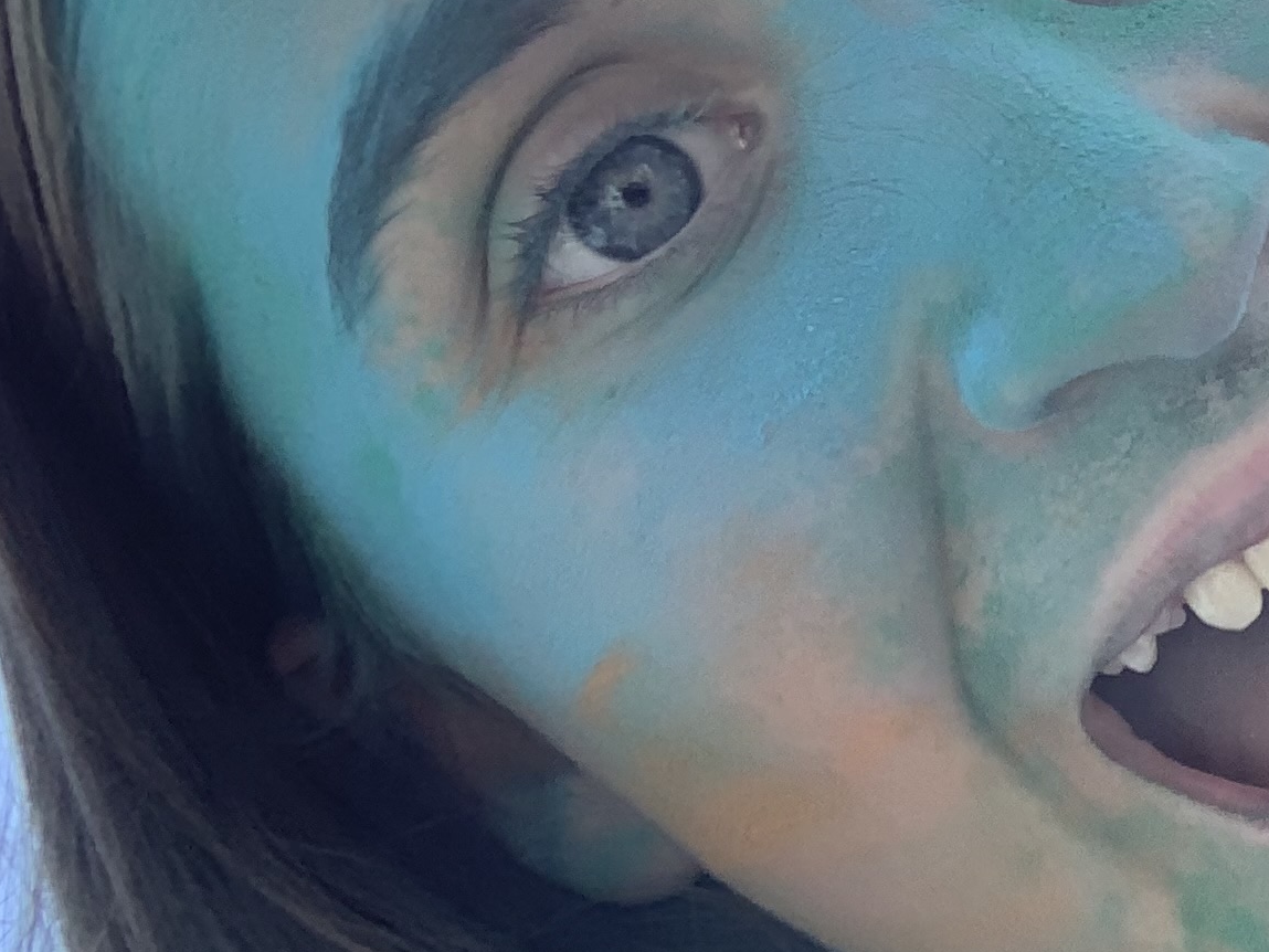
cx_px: 1686
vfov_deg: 17.1
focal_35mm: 86
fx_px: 3153
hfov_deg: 20.6
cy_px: 247
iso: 16
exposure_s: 1/422
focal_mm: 2.87
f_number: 2.2
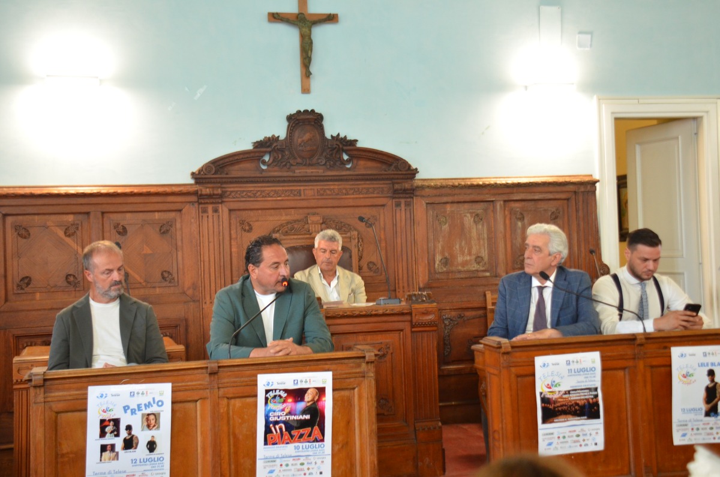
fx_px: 958
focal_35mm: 48
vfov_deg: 28.0
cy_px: 238
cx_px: 360
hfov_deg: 41.2
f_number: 4.2
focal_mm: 32
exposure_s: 1/60
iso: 1250
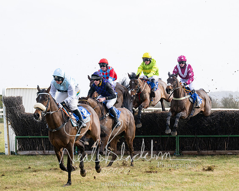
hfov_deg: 10.7
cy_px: 96
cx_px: 128
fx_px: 1276
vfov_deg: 8.6
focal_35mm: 180
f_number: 5
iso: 400
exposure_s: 1/2000
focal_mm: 155
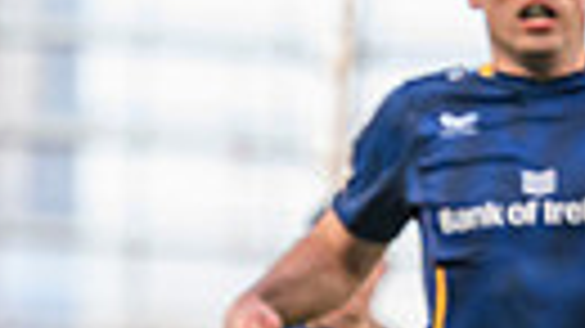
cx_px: 879
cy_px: 514
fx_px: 13567
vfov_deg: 1.4
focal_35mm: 875
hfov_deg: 2.5
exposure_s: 1/1600
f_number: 3.5
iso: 1600
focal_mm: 150
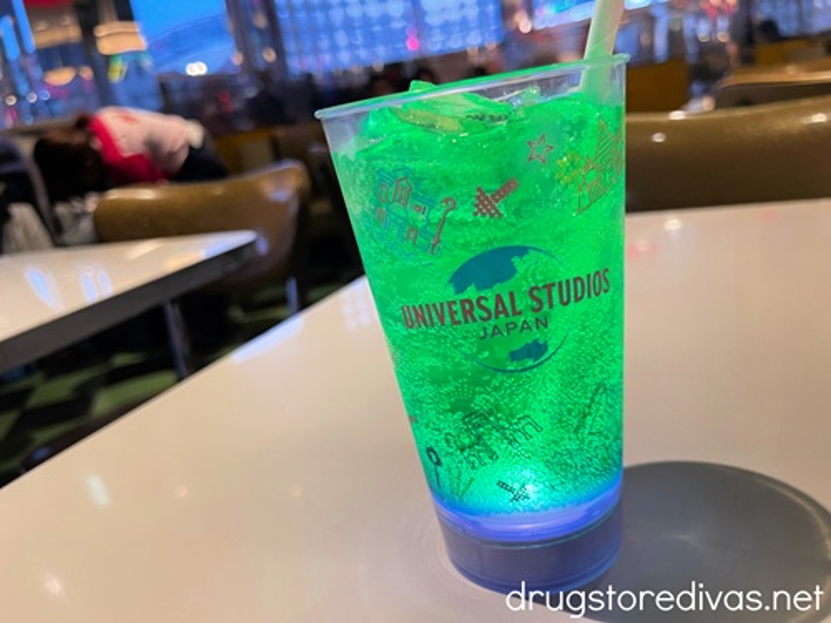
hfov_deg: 69.4
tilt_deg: -18.0
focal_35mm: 25
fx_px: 600
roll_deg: +9.3
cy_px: 312
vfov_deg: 54.9
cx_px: 416
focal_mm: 5.1
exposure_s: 1/60
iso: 160
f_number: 1.6
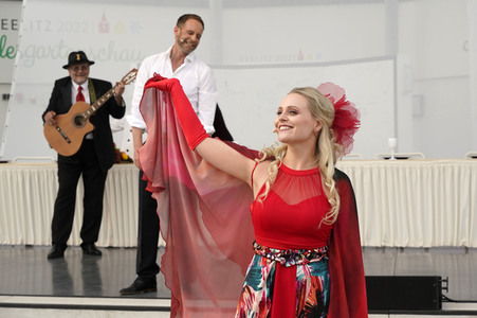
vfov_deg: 19.4
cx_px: 238
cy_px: 159
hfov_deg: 28.9
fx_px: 927
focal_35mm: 70
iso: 320
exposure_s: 1/200
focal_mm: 70
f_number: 6.3
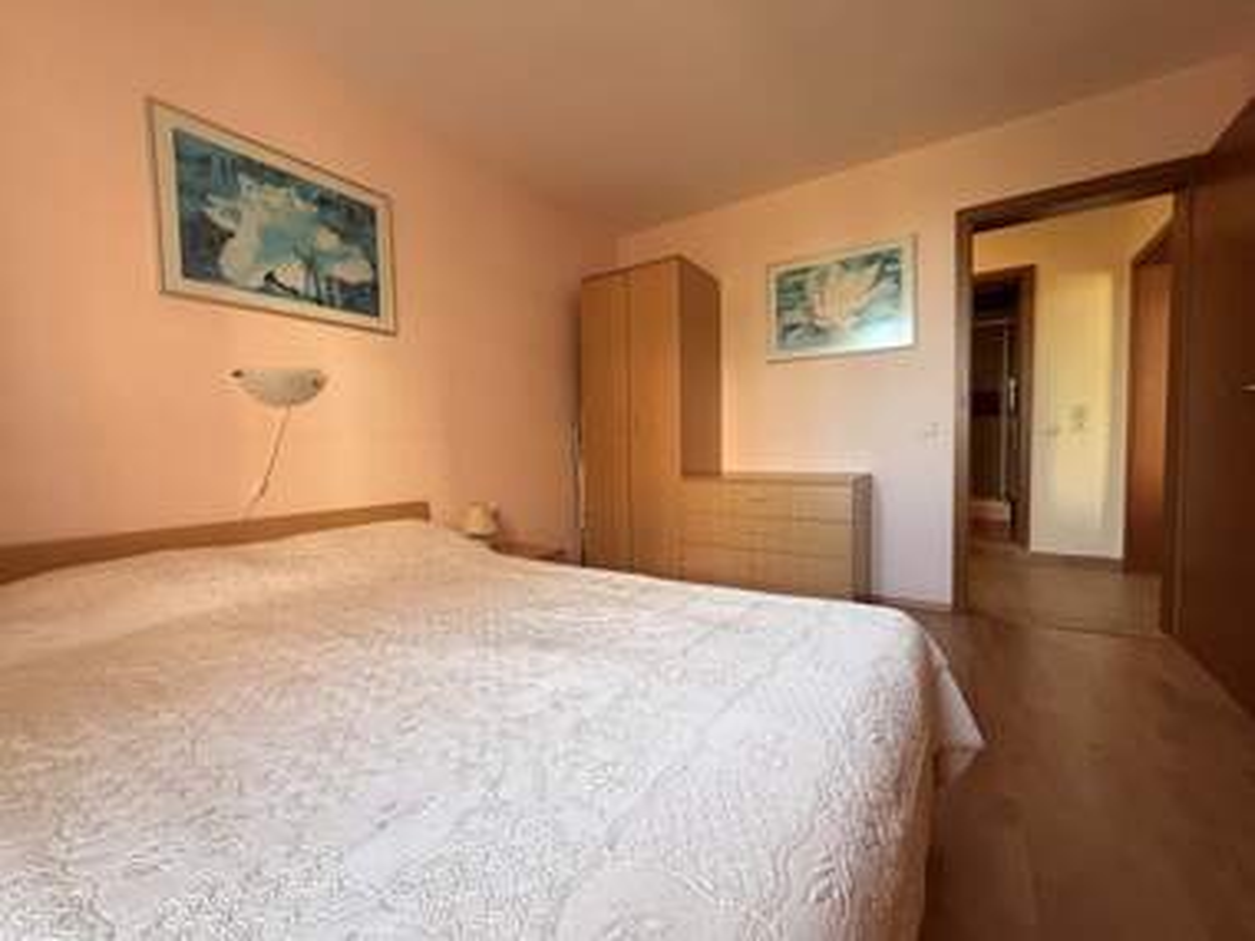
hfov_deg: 102.1
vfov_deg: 85.7
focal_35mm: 14
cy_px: 470
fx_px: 508
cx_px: 628
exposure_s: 1/121
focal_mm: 2.22
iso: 320
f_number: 2.2
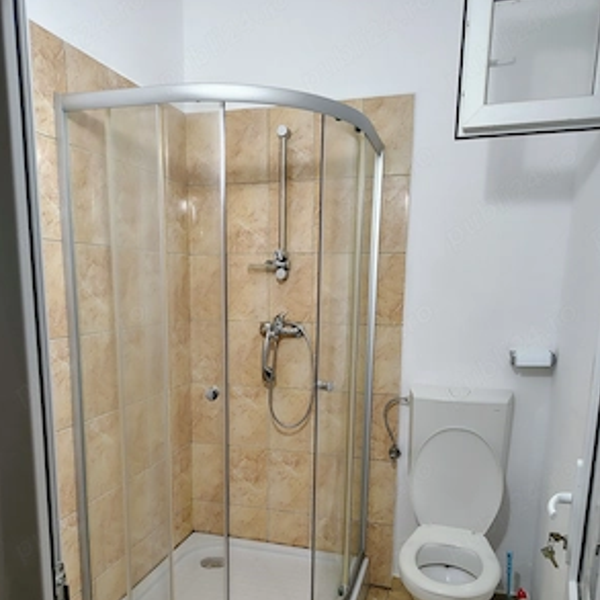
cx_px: 295
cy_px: 387
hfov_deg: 55.6
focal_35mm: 29
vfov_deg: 54.8
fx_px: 569
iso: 838
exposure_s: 1/100
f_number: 1.8
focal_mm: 5.56
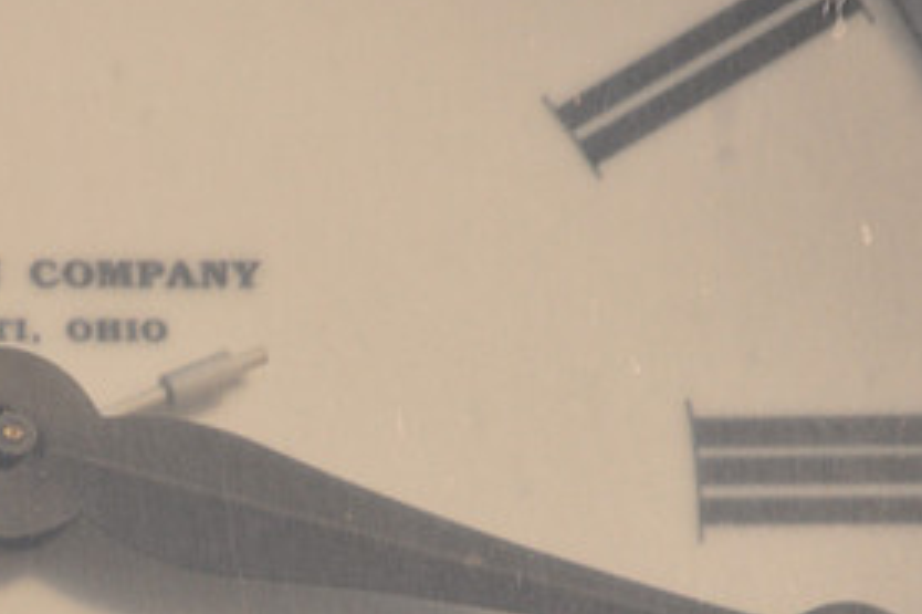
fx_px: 24008
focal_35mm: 938
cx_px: 116
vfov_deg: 1.5
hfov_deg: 2.2
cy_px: 513
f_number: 6.3
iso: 360
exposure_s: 1/2000
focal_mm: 300
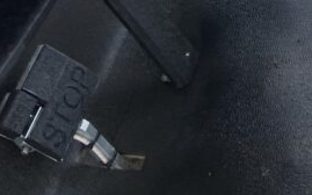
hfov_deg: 18.7
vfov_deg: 11.7
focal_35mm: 105
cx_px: 385
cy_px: -129
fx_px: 893
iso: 32
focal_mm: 4.25
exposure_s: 1/426
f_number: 1.8
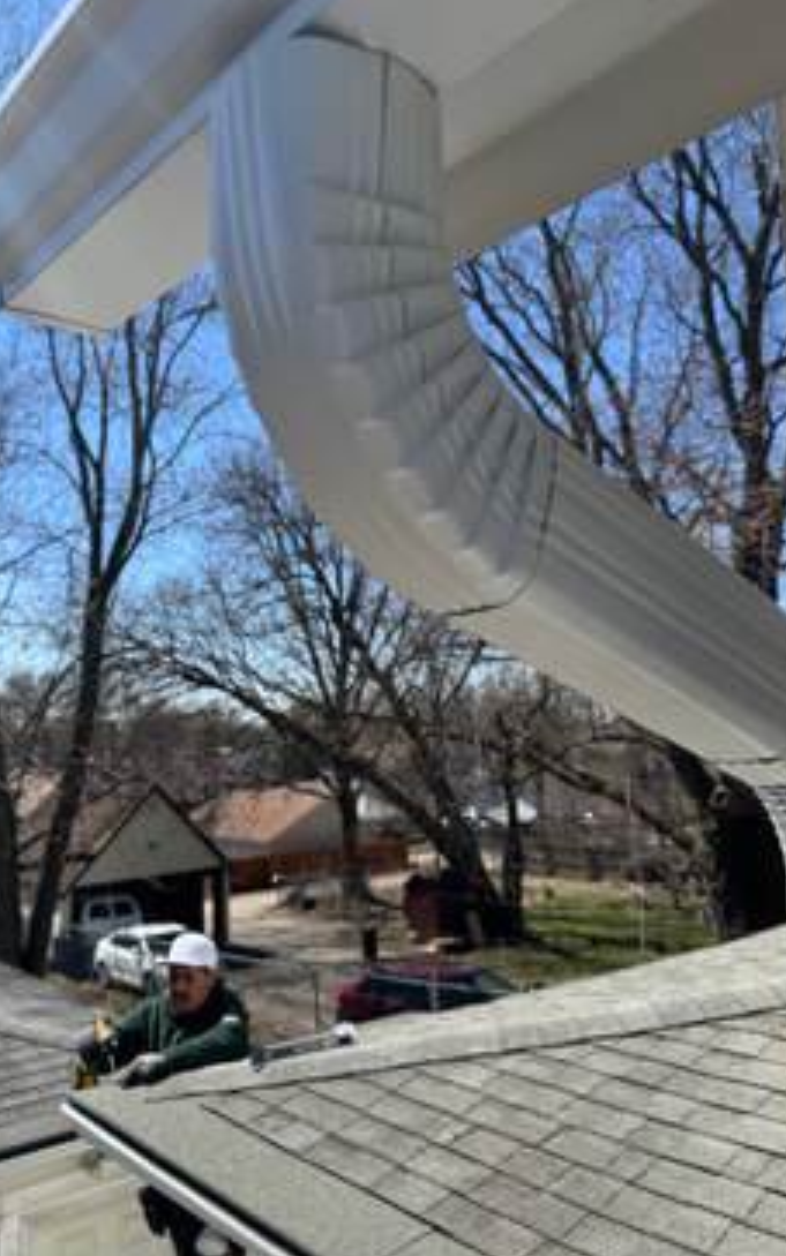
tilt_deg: +6.6
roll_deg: +1.4
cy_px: 606
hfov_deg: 44.4
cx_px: 336
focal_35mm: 28
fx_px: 959
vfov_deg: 66.4
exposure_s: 1/3802
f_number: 1.78
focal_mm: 6.76
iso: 80
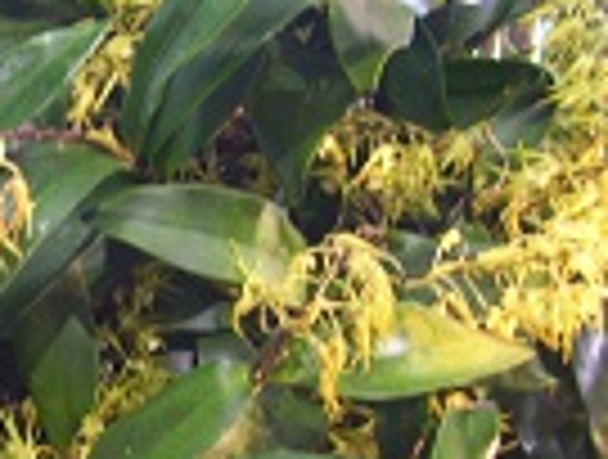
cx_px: -135
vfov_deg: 15.9
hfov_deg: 19.7
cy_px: 344
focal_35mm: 93
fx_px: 1638
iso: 160
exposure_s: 1/8
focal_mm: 6
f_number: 2.7
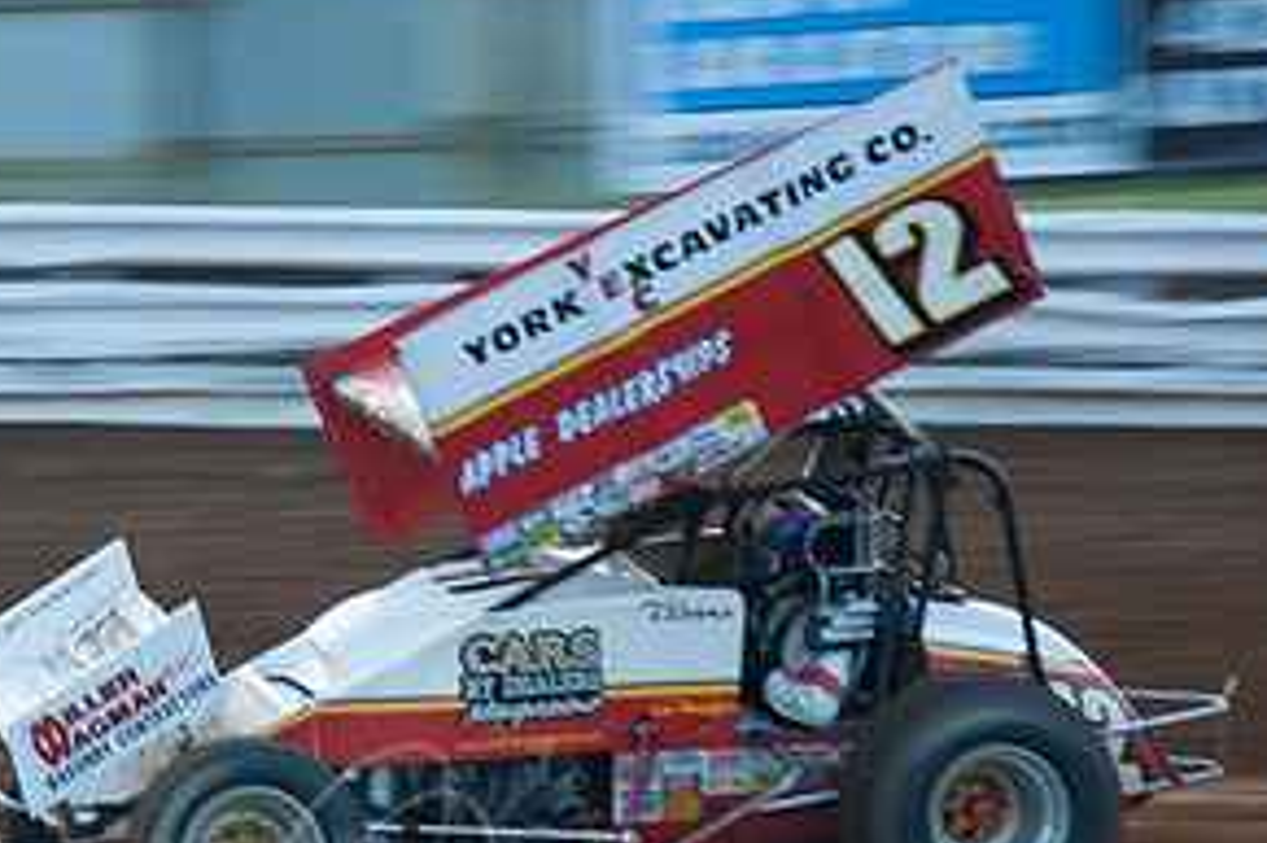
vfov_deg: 6.5
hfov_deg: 9.8
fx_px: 7386
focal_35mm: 210
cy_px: 515
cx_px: 358
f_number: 4.5
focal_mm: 70
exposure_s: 1/160
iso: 200
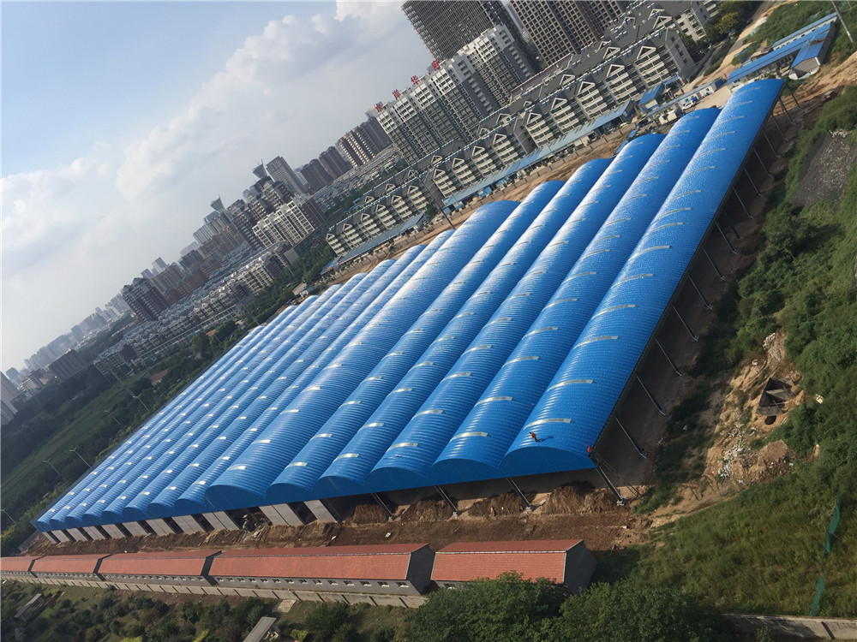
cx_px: 428
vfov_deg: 48.2
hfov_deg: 61.7
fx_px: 718
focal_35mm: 29
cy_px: 321
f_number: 2.2
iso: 32
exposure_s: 1/3597
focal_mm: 4.15
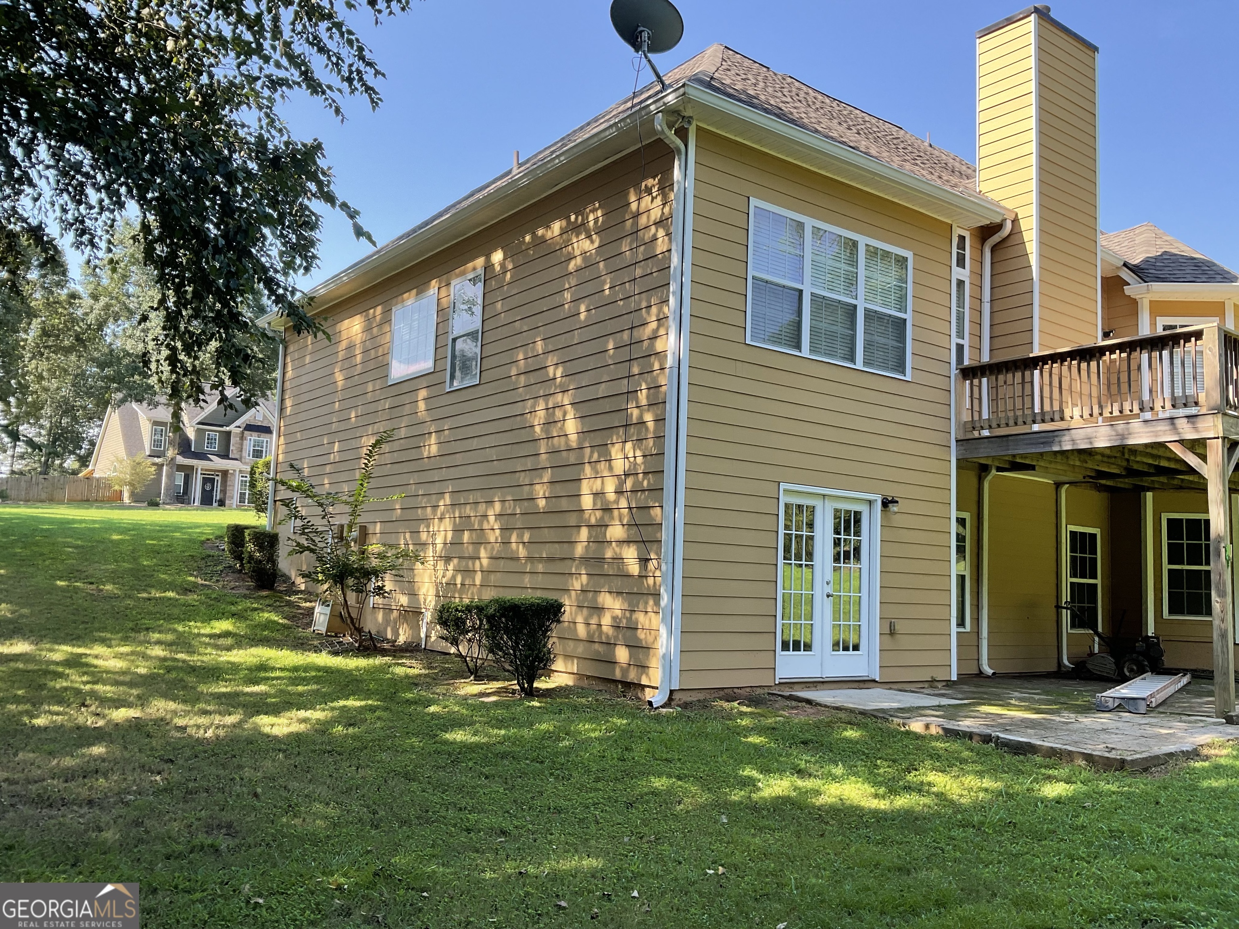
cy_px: 464
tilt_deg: +4.5
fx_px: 1038
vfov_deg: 48.2
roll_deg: -1.8
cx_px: 620
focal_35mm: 29
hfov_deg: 61.7
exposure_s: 1/229
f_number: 1.8
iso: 16
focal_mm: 3
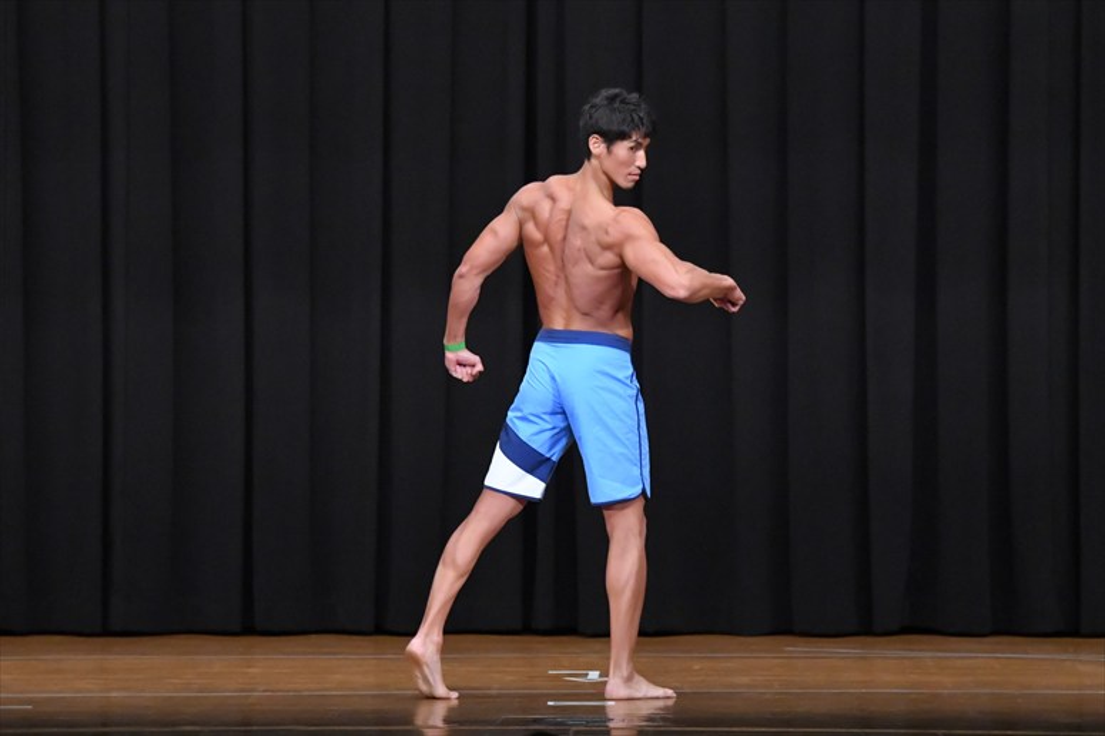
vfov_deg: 6.8
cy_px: 368
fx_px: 6197
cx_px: 552
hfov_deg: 10.2
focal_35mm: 202
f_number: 5.6
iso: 8000
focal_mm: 135
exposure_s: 1/400
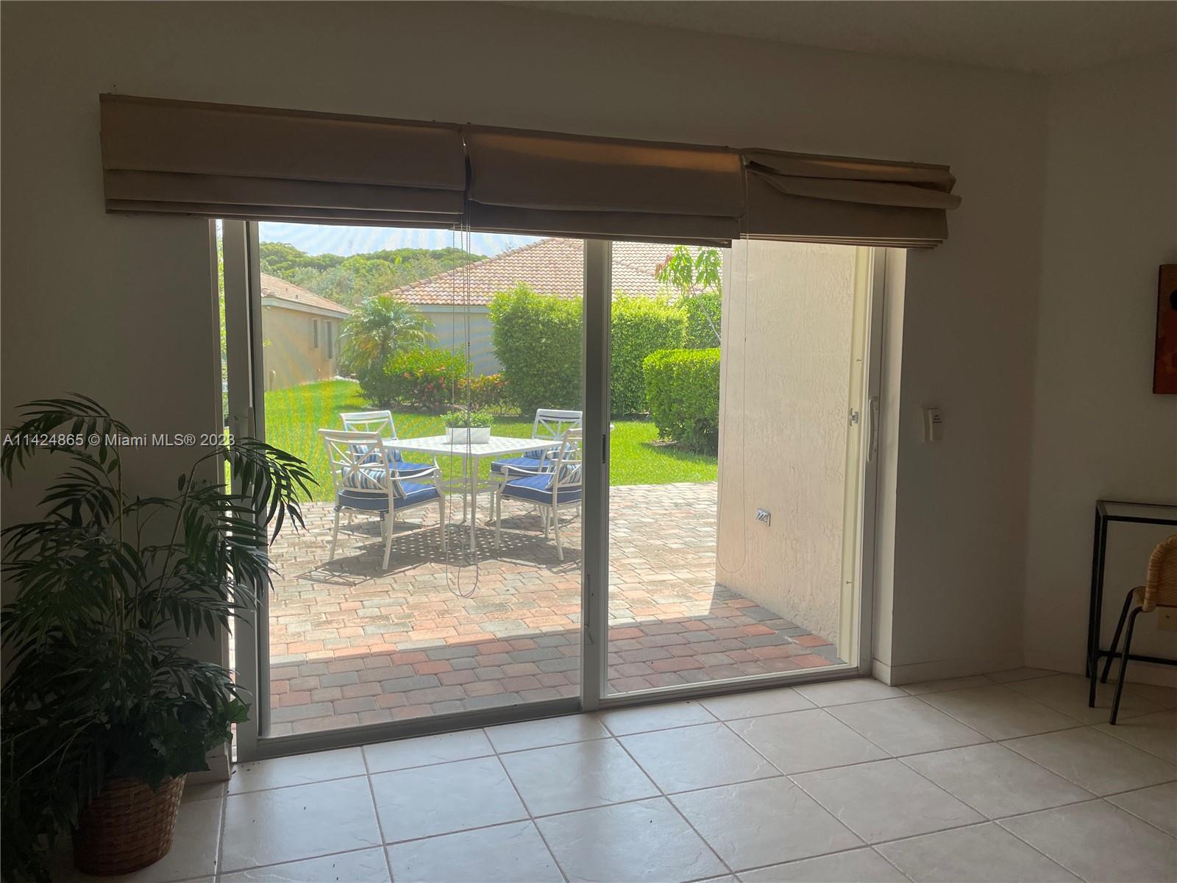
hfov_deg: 67.3
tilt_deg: -6.2
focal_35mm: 26
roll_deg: -0.6
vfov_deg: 53.1
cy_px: 442
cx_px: 588
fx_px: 884
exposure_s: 1/698
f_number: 1.6
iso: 32
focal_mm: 4.2
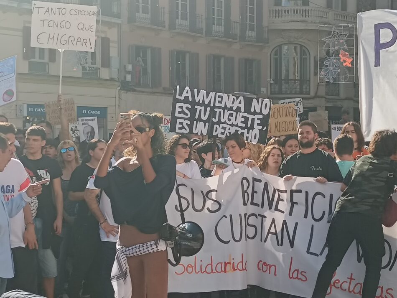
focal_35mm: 77
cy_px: 149
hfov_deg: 25.3
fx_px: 883
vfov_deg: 19.1
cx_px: 198
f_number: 1.9
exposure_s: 1/556
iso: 100
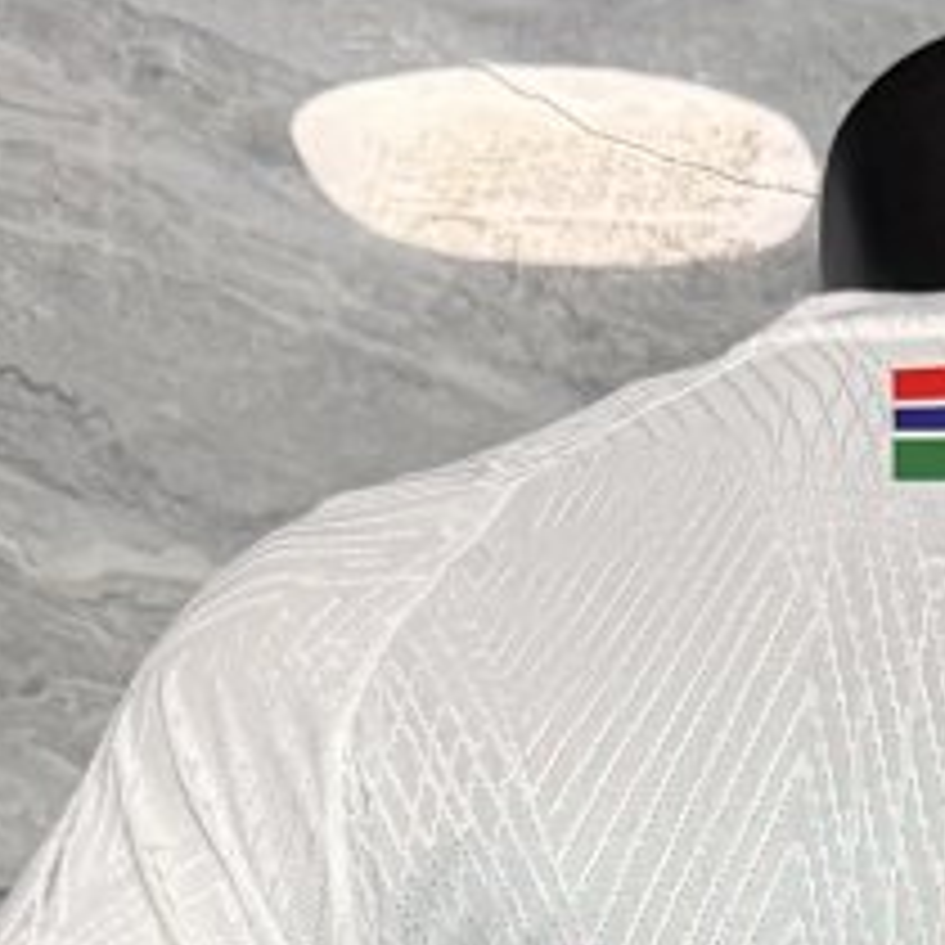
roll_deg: -0.3
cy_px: 1294
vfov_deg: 18.5
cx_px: 1044
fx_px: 2656
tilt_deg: -1.0
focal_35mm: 86
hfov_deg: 19.3
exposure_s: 1/100
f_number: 1.78
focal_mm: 6.76
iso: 125
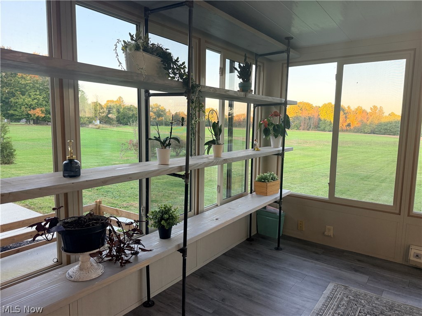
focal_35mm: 24
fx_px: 293
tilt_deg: -7.2
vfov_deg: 56.8
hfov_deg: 71.6
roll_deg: -1.0
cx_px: 211
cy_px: 158
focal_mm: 6.76
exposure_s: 1/153
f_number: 1.78
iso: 200
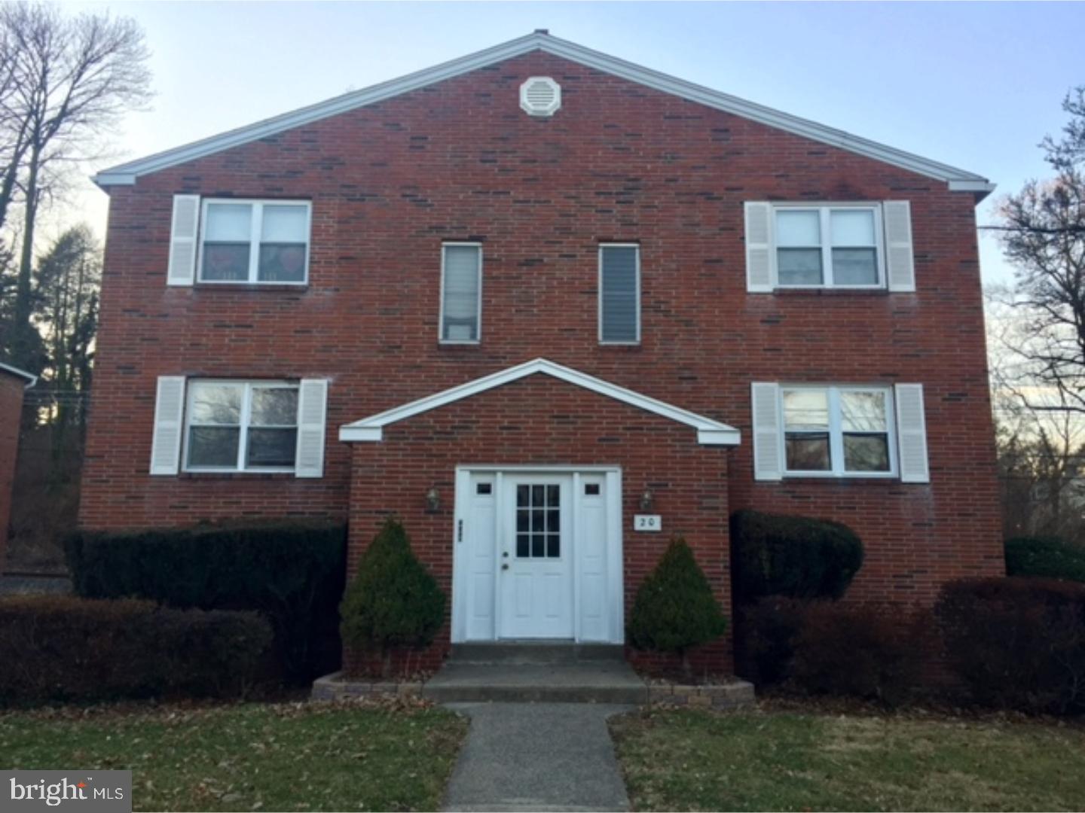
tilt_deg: +9.2
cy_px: 406
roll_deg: -0.6
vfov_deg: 48.2
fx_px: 909
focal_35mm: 29
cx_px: 542
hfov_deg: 61.7
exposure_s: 1/120
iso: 32
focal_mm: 4.15
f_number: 2.2
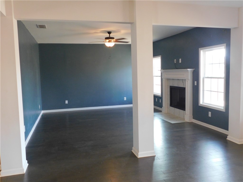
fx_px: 211
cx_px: 122
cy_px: 91
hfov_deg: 60.0
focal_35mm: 30
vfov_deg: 46.8
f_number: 3.2
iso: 320
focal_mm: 5.3
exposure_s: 1/30
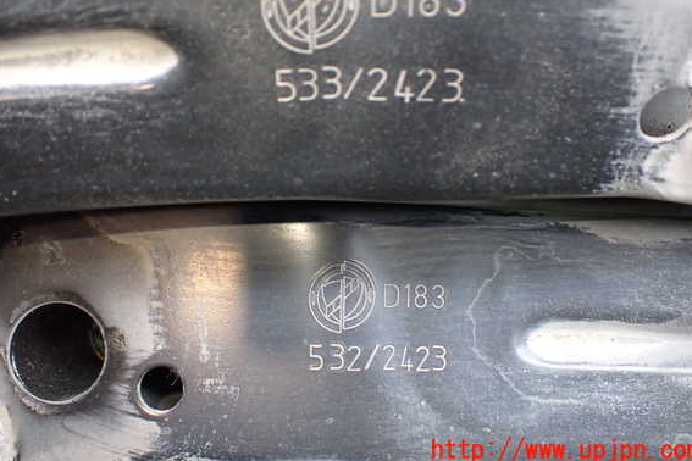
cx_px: 341
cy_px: 191
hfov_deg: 57.2
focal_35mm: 33
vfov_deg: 39.8
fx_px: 634
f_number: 2.3
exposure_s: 1/125
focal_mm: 5.4
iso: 400
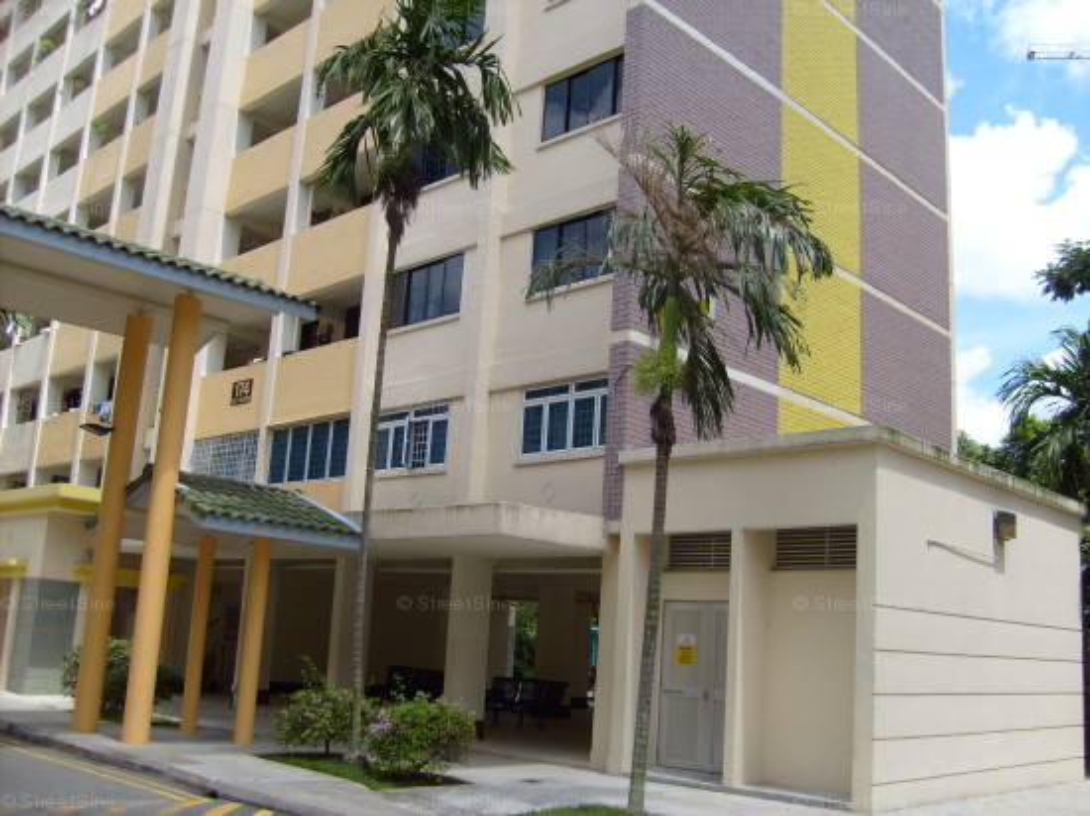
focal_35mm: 35
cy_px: 408
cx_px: 545
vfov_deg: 40.7
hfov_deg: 52.6
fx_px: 1102
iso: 80
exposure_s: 1/250
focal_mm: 5.8
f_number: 7.1
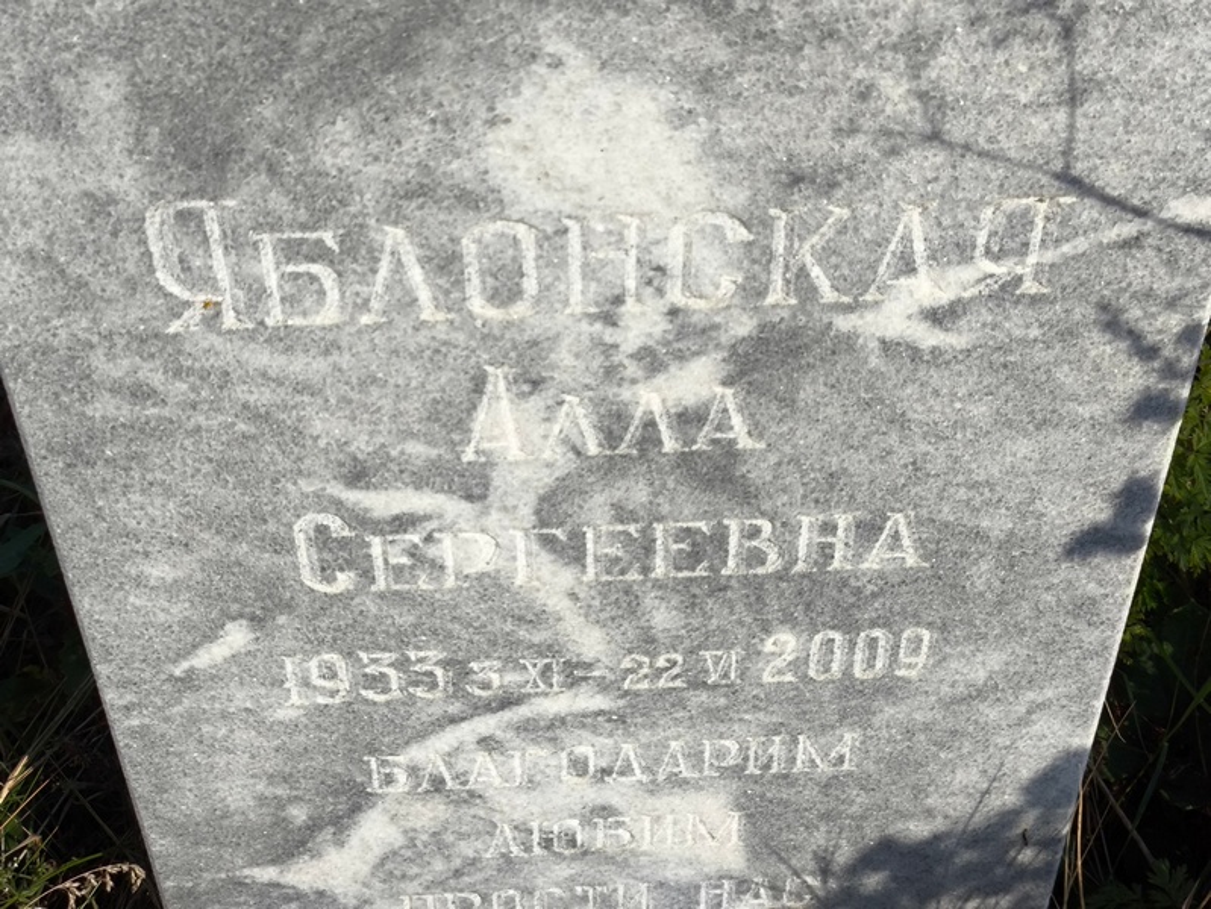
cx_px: 606
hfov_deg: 38.2
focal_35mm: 50
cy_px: 454
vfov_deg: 29.1
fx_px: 1750
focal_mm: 4.71
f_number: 1.7
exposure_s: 1/1046
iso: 50
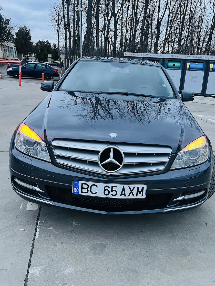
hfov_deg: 45.3
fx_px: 257
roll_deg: -1.7
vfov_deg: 58.2
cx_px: 121
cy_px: 129
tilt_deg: -16.7
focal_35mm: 31
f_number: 1.5
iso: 125
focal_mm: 5.7
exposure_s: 1/61
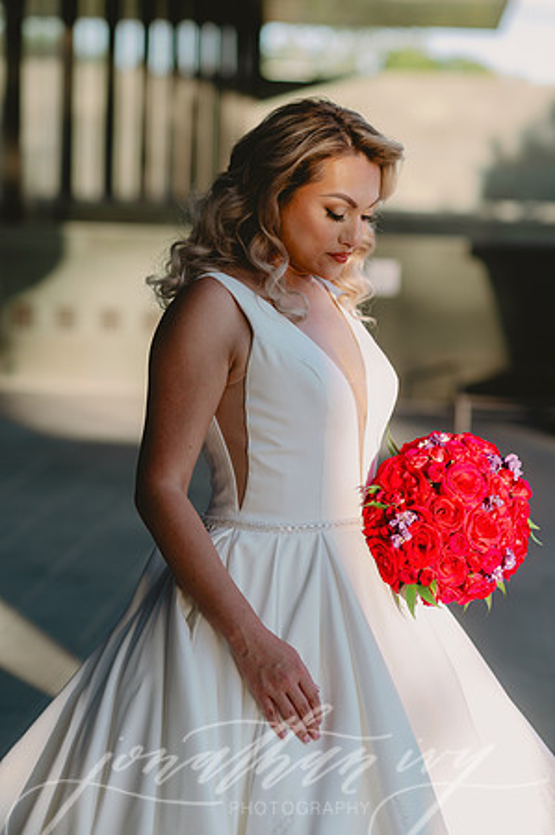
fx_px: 1970
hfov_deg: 16.0
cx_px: 278
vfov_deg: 23.9
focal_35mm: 85
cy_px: 418
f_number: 2.5
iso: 50
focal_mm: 85
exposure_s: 1/320
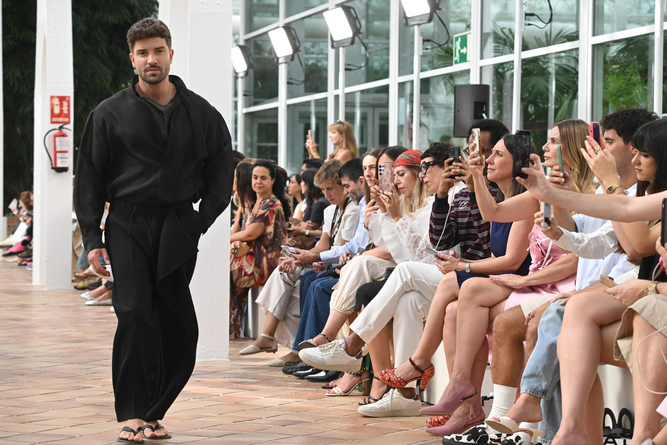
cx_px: 334
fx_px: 1853
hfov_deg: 20.4
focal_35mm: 100
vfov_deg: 13.7
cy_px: 222
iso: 800
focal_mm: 100
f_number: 6.3
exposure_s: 1/320
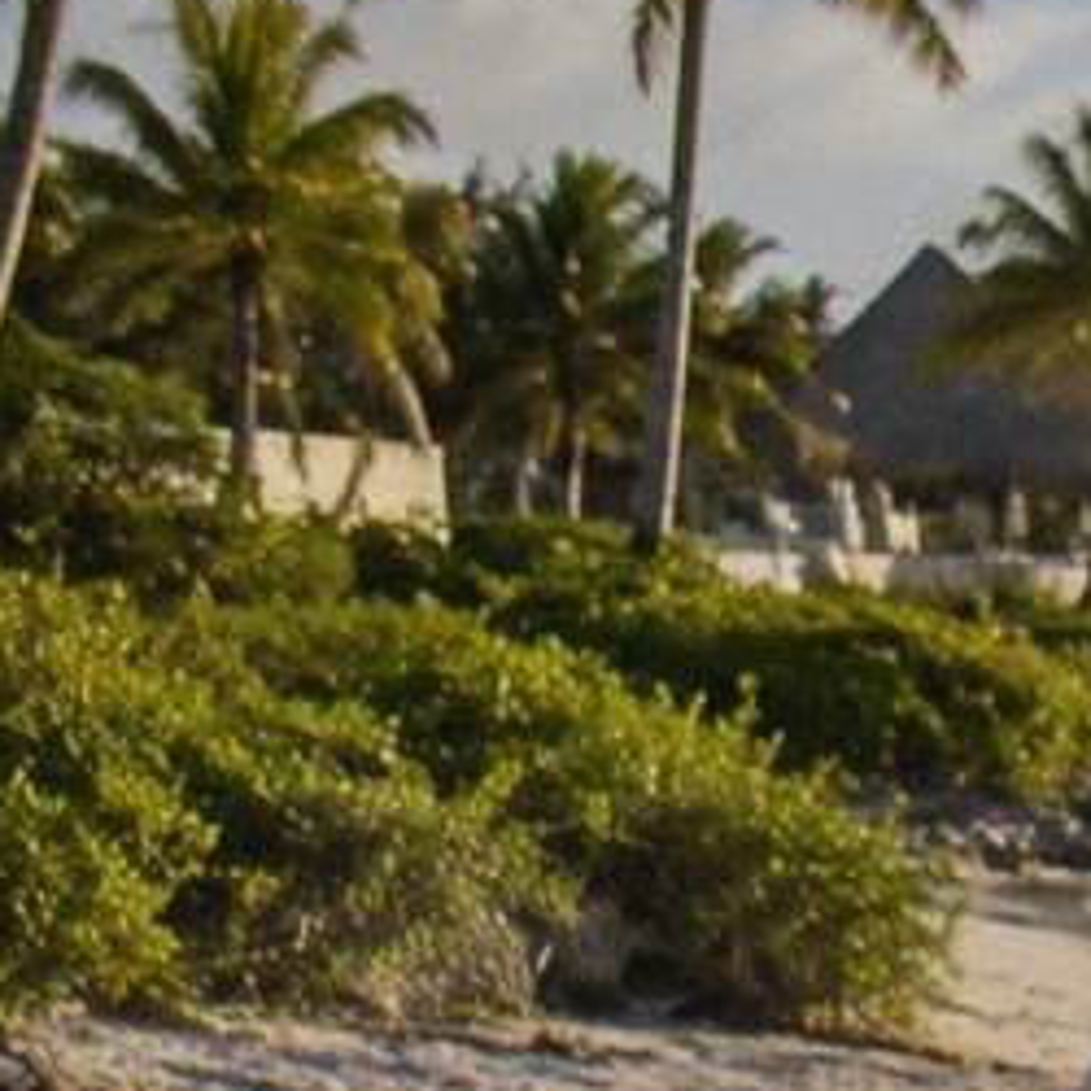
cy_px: 1423
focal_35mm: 119
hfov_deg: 12.8
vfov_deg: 14.1
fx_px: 4243
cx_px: 2169
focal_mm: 35
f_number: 7.1
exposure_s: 1/500
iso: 400
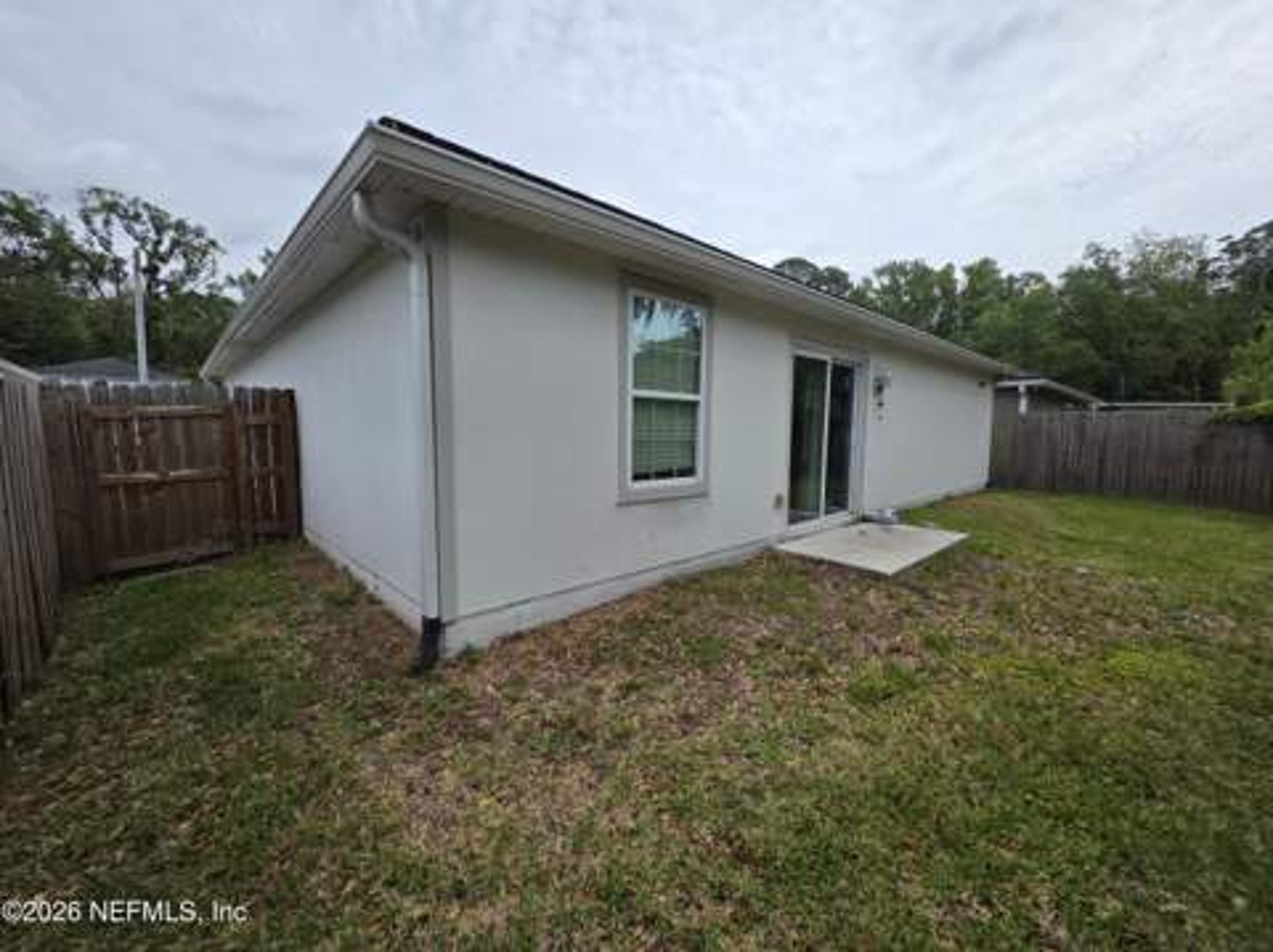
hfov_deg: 106.2
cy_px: 476
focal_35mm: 13
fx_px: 478
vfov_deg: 89.8
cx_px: 636
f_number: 1.9
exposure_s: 1/2760
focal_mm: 2.2
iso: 40
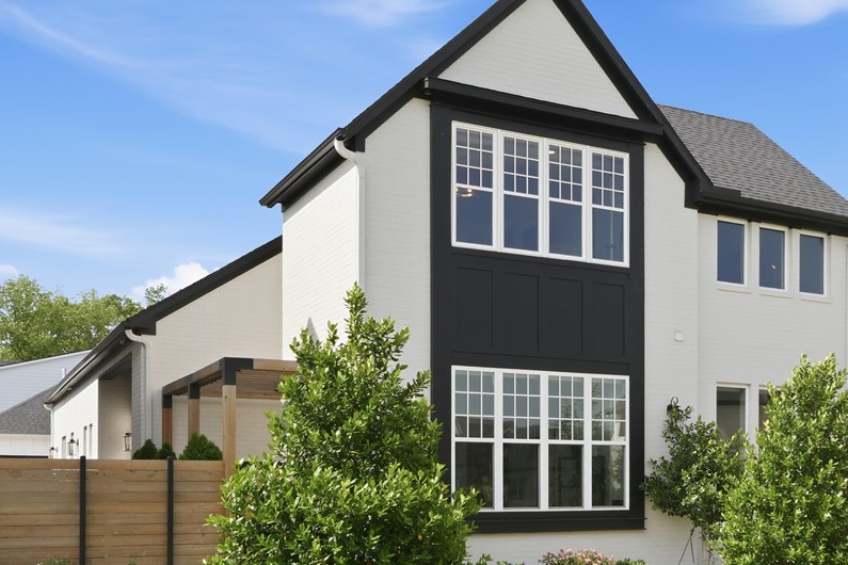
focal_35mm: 41
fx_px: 966
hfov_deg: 46.7
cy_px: 276
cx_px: 565
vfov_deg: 32.6
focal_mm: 20
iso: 320
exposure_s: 1/500
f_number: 9
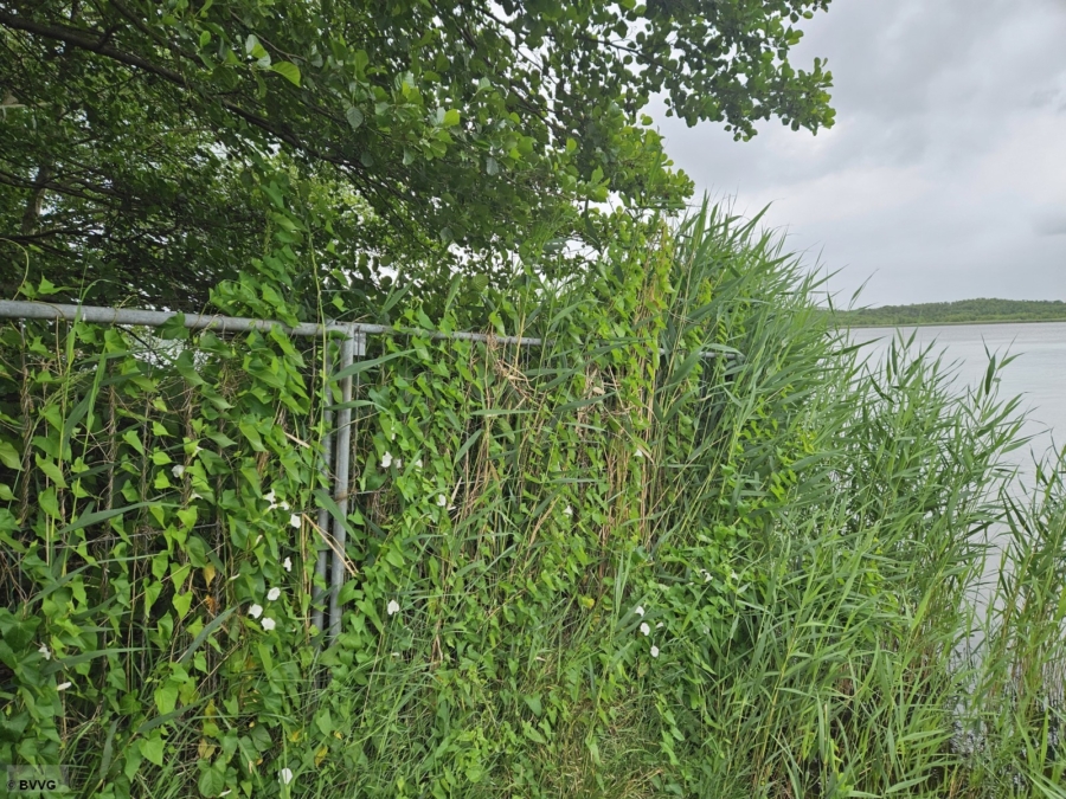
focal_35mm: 23
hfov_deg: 73.9
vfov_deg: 58.9
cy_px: 400
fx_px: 708
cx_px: 533
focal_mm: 5.4
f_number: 1.8
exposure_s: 1/423
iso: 40
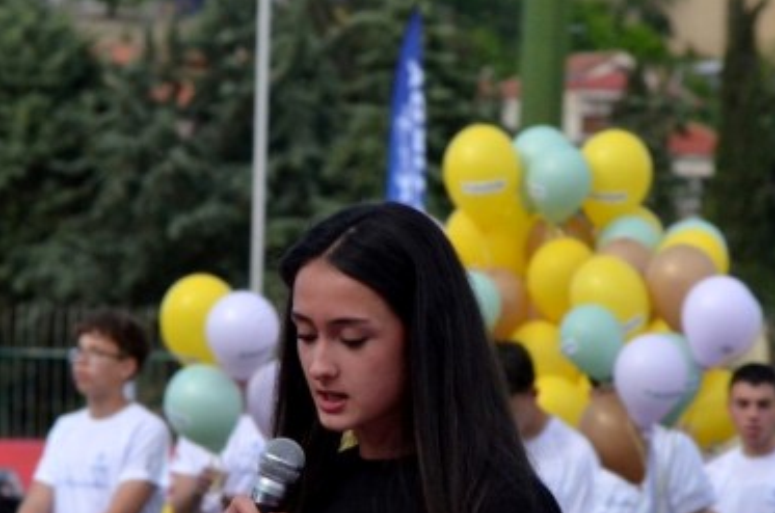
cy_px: 380
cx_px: 350
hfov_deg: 4.3
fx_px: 10332
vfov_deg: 2.8
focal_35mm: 481
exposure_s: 1/1600
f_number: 10
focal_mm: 165
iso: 2000
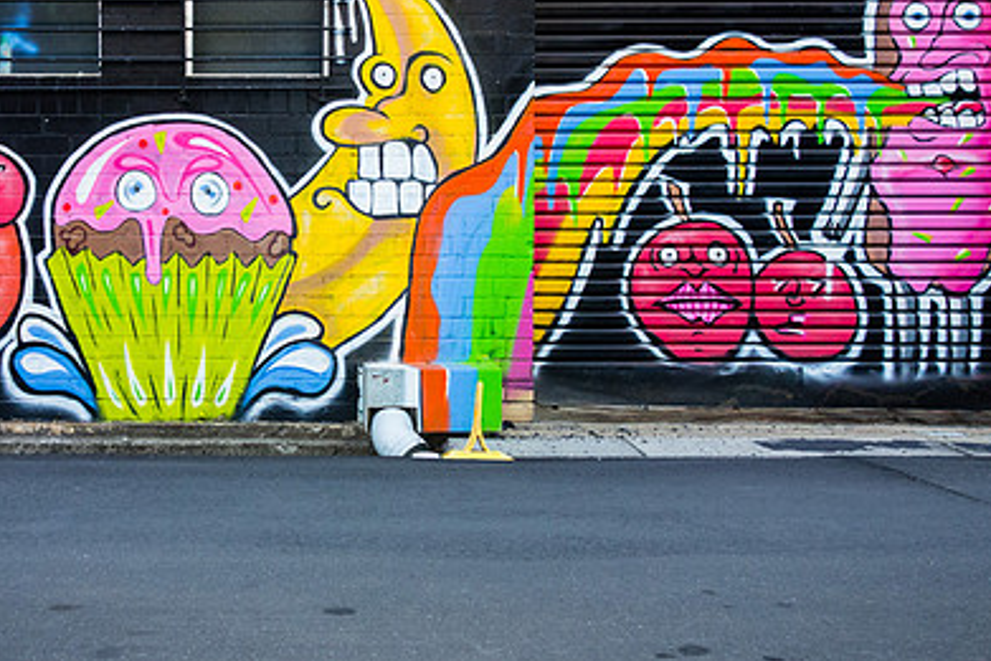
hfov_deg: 45.0
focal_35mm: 43
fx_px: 1184
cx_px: 365
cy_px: 176
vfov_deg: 30.8
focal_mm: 10.91
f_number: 2.5
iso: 400
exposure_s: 1/100
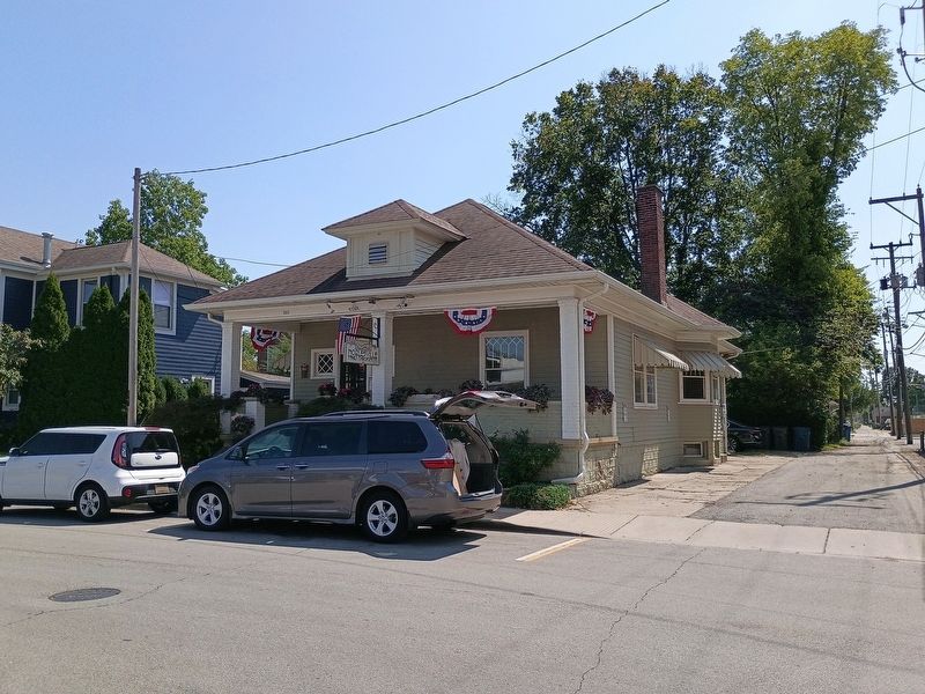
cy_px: 347
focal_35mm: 29
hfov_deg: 61.7
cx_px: 462
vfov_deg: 48.2
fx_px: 775
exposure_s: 1/1142
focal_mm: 4.27
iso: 100
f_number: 1.8
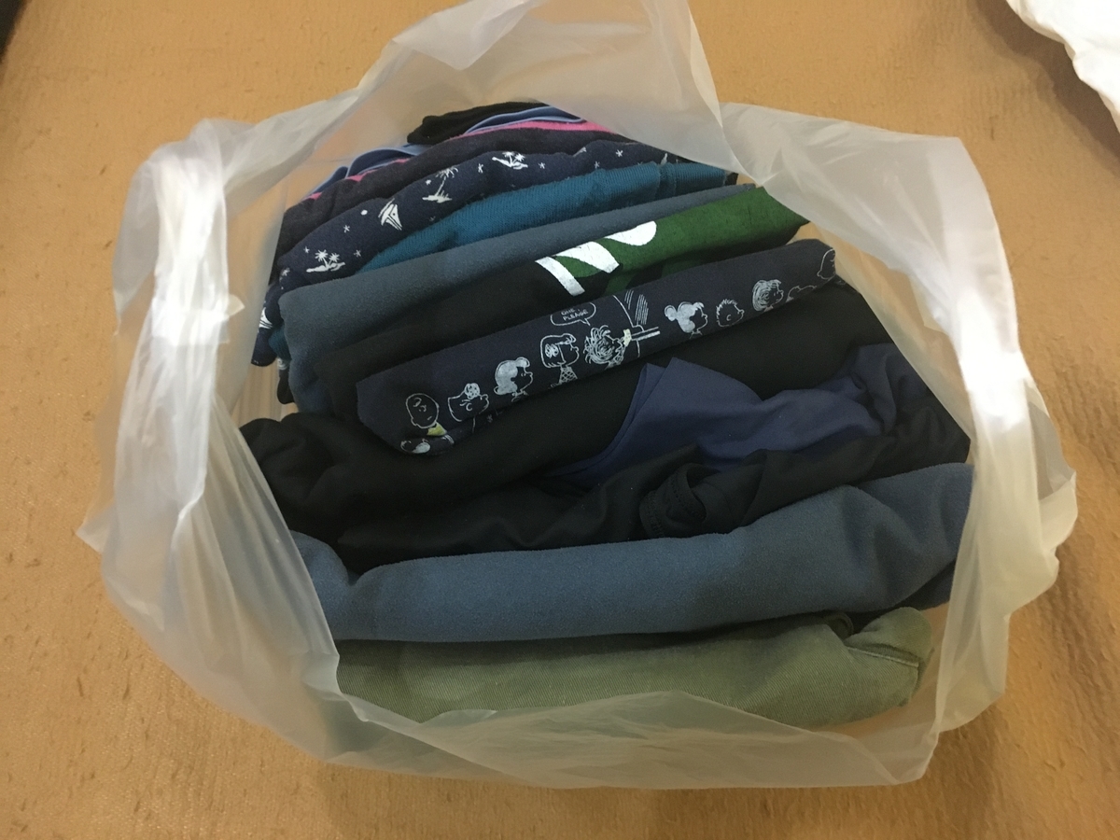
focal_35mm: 29
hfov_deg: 61.7
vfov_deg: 48.2
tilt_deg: -60.3
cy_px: 420
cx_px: 560
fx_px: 938
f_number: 2.2
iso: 500
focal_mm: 4.15
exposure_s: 1/17
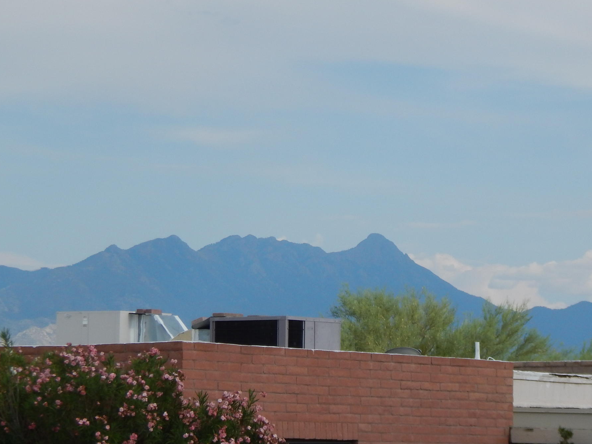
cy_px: 162
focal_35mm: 176
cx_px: 444
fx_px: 3010
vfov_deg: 8.4
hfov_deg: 11.2
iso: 125
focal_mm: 18.7
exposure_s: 1/1000
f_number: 4.5
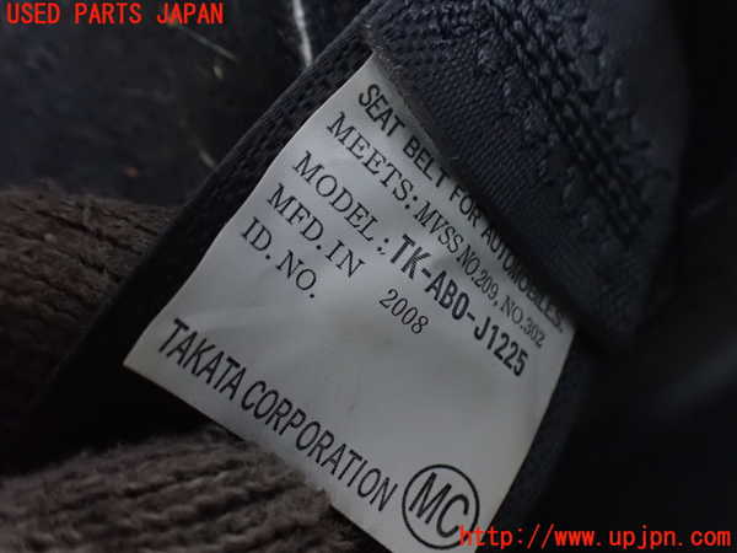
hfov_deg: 60.0
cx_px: 368
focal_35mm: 30
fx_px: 639
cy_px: 276
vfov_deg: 46.8
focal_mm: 5.4
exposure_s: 1/25
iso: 1600
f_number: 2.3
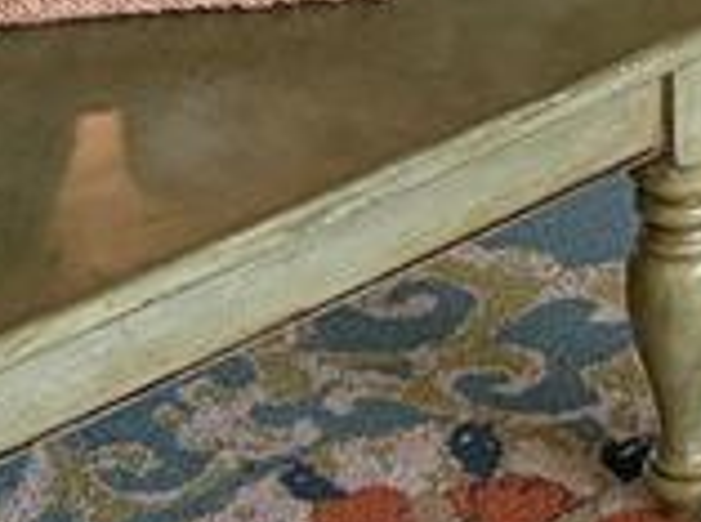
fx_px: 3435
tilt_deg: -9.7
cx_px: 1040
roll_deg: +0.9
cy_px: -915
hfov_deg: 11.2
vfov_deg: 7.8
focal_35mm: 170
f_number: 1.6
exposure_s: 1/120
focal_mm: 5.96
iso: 250
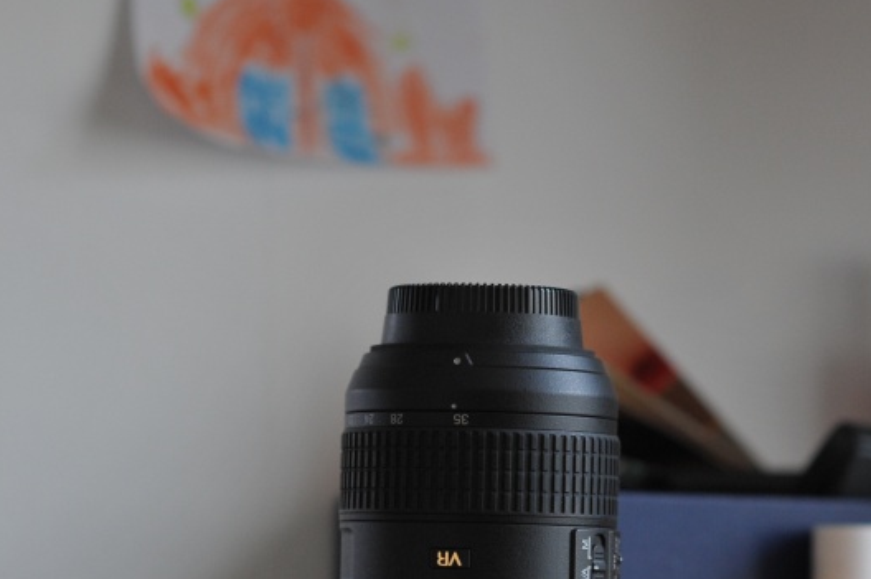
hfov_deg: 12.5
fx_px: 3988
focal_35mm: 165
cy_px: 548
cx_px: 439
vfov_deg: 8.3
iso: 1600
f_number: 3.2
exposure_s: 1/125
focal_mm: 85
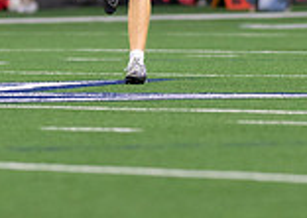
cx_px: 84
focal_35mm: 750
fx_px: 6531
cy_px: -139
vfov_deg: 1.9
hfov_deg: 2.7
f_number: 1.8
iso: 1000
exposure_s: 1/1600
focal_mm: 135
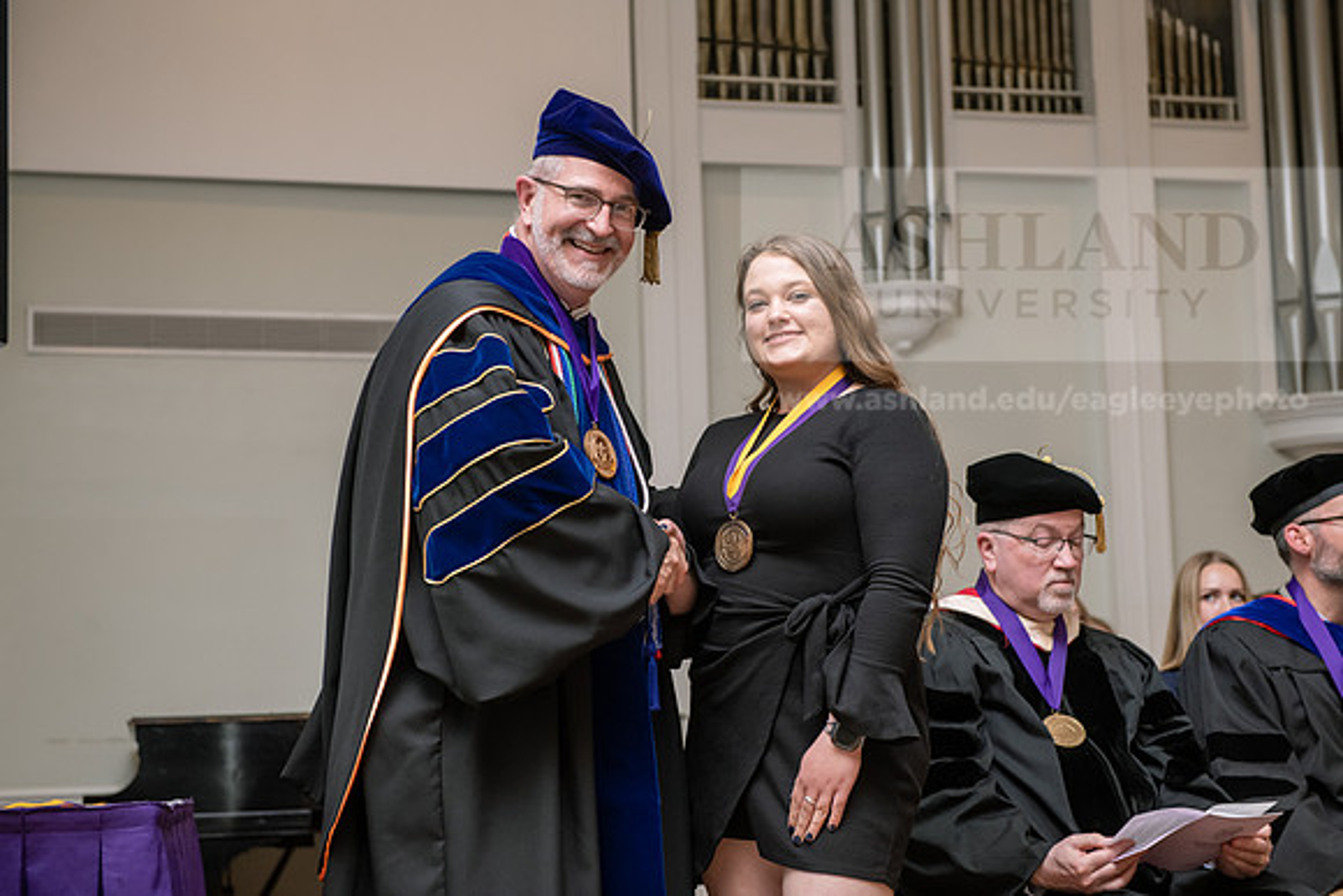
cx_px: 672
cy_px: 448
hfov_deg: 28.8
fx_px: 2612
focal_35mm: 70
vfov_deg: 19.5
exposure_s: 1/250
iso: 1250
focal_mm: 70
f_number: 4.5
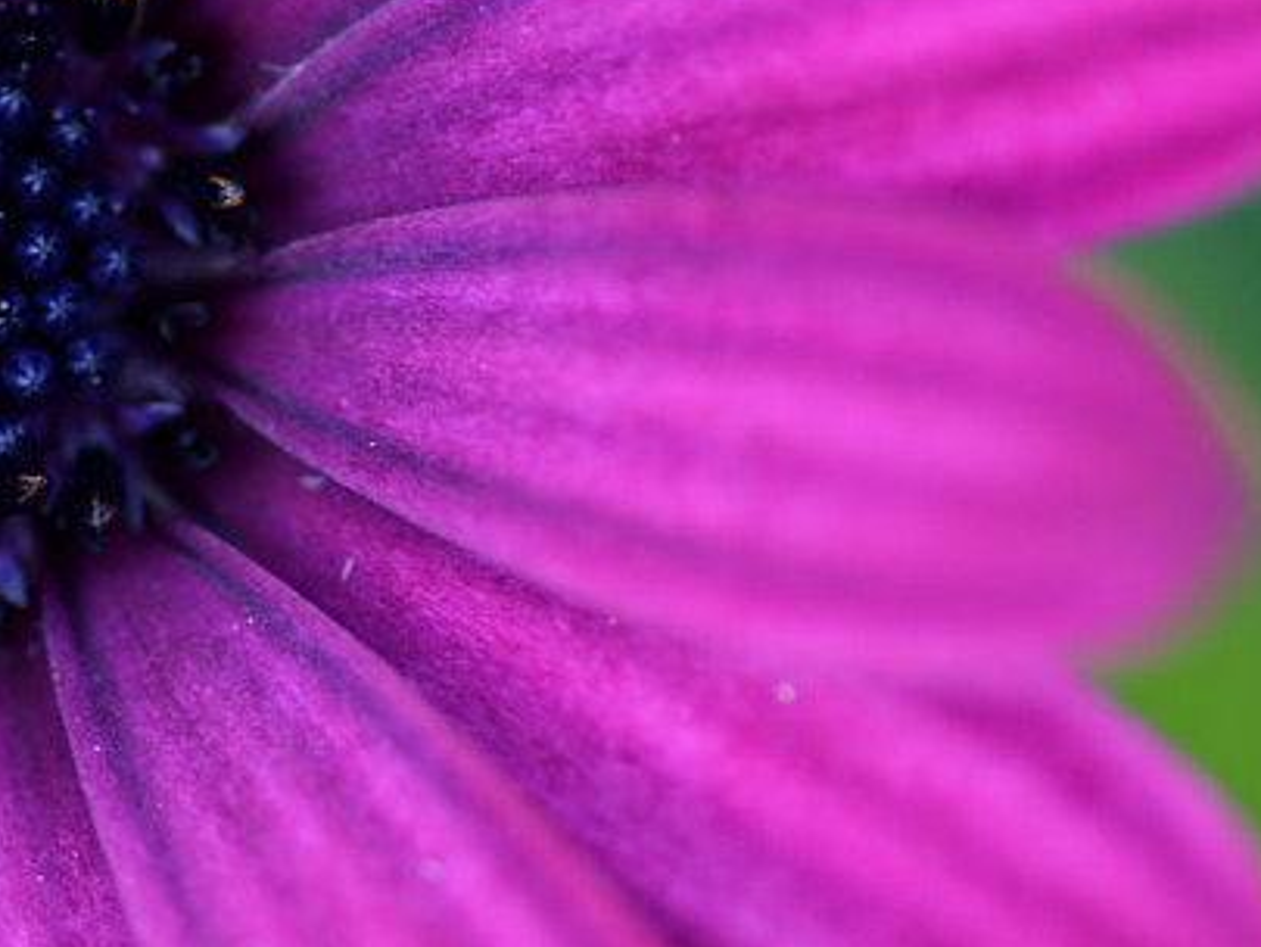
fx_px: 12462
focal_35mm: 342
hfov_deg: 5.8
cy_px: 324
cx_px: 246
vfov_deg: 4.3
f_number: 4.8
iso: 200
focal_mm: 90
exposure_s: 1/90
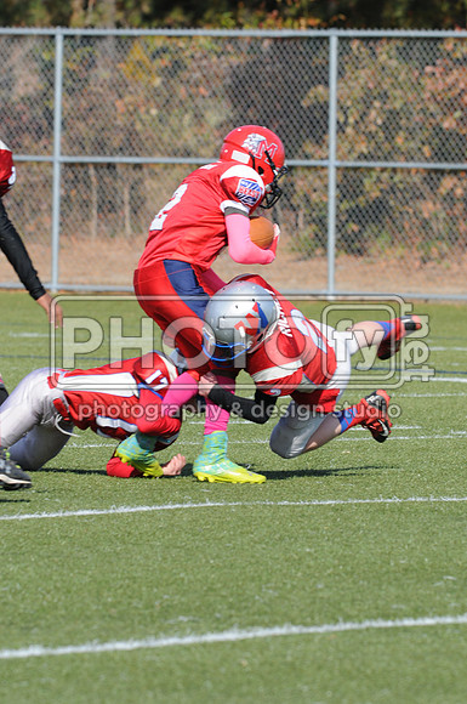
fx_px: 8782
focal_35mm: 450
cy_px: 352
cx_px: 234
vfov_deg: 4.6
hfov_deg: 3.0
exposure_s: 1/500
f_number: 8
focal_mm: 300
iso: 200
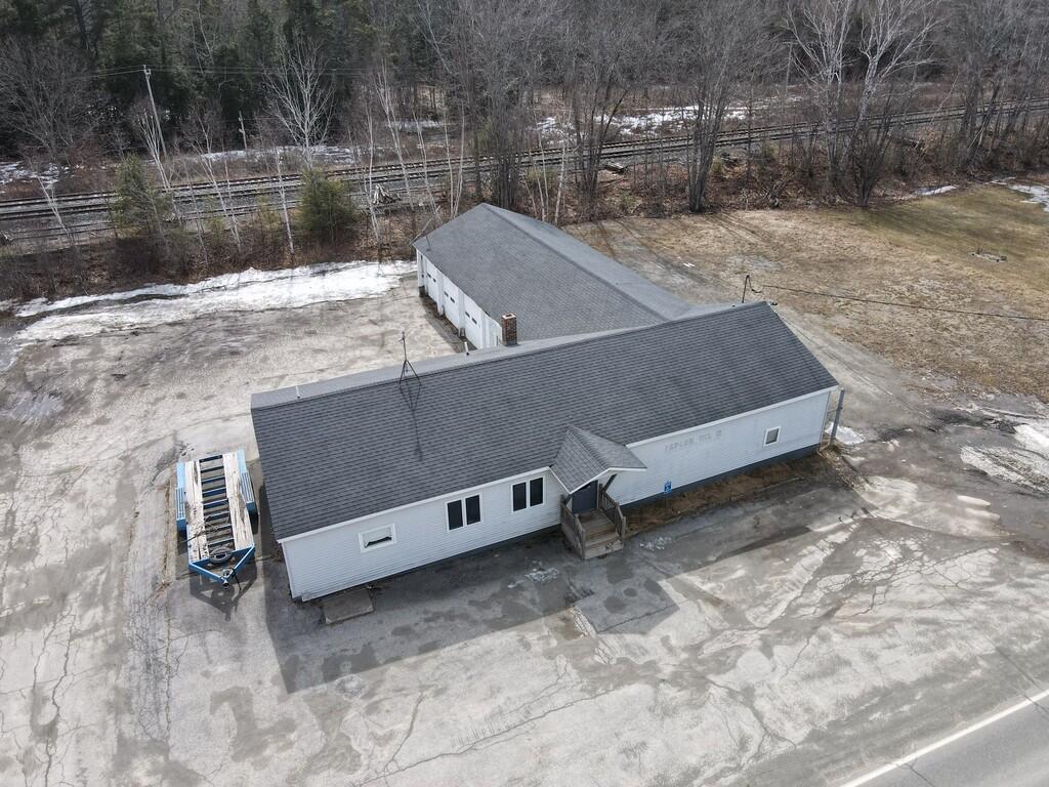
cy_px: 394
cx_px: 524
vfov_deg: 56.8
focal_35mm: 24
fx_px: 727
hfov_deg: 71.6
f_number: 2.8
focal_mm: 4.5
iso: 100
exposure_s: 1/400
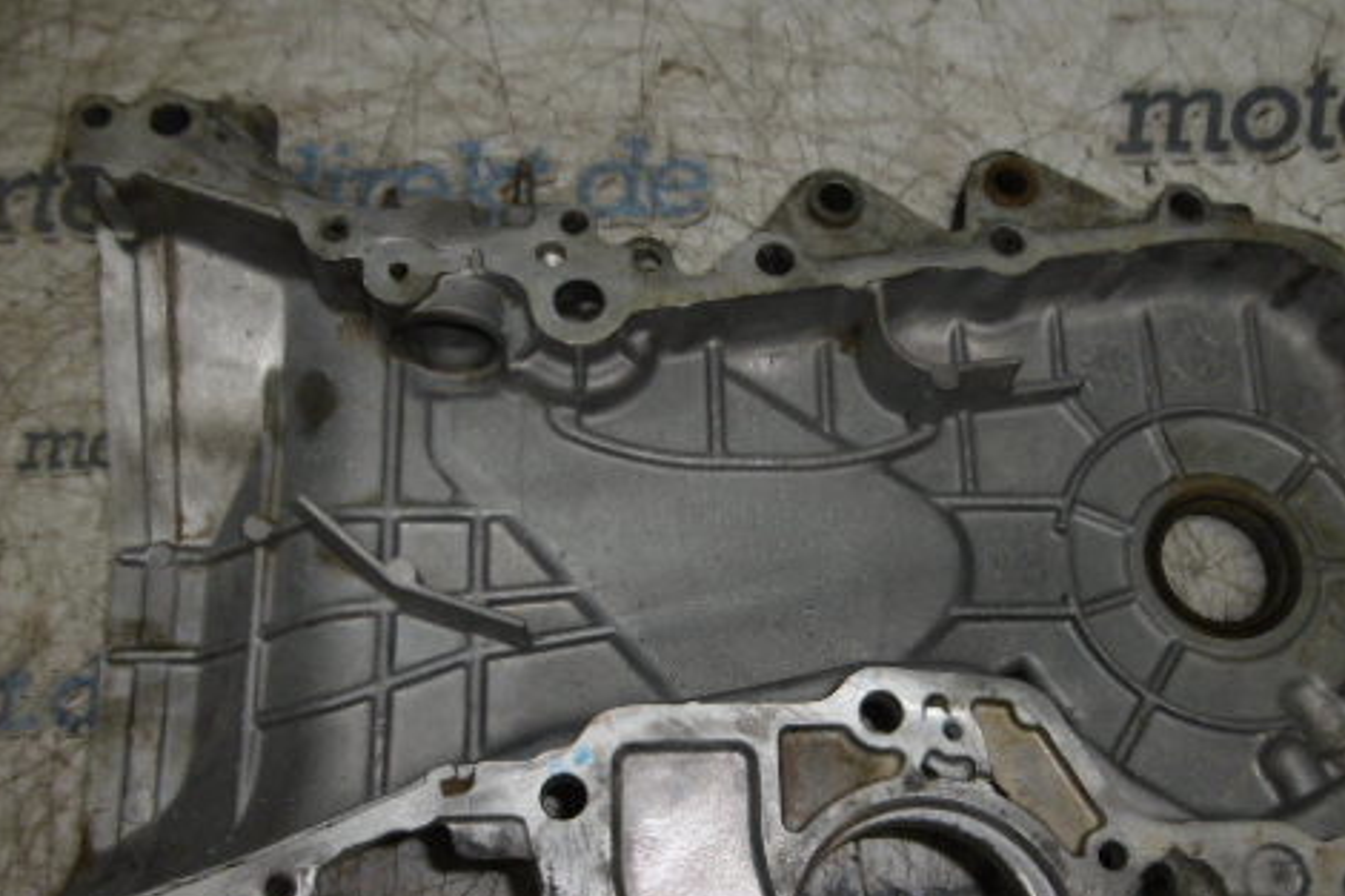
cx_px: 753
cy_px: 638
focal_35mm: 34
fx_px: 1270
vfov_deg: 38.1
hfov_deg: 55.7
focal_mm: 4.3
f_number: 3.1
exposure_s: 1/60
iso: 100
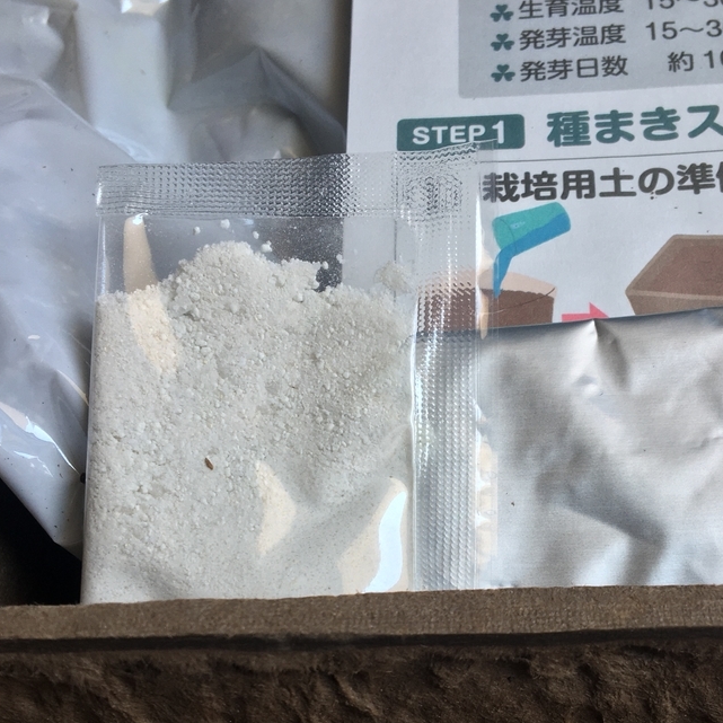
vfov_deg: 35.1
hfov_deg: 35.2
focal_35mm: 48
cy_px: 469
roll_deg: +2.0
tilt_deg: -37.8
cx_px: 446
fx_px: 1134
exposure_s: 1/60
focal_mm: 4.15
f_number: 2.2
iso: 25
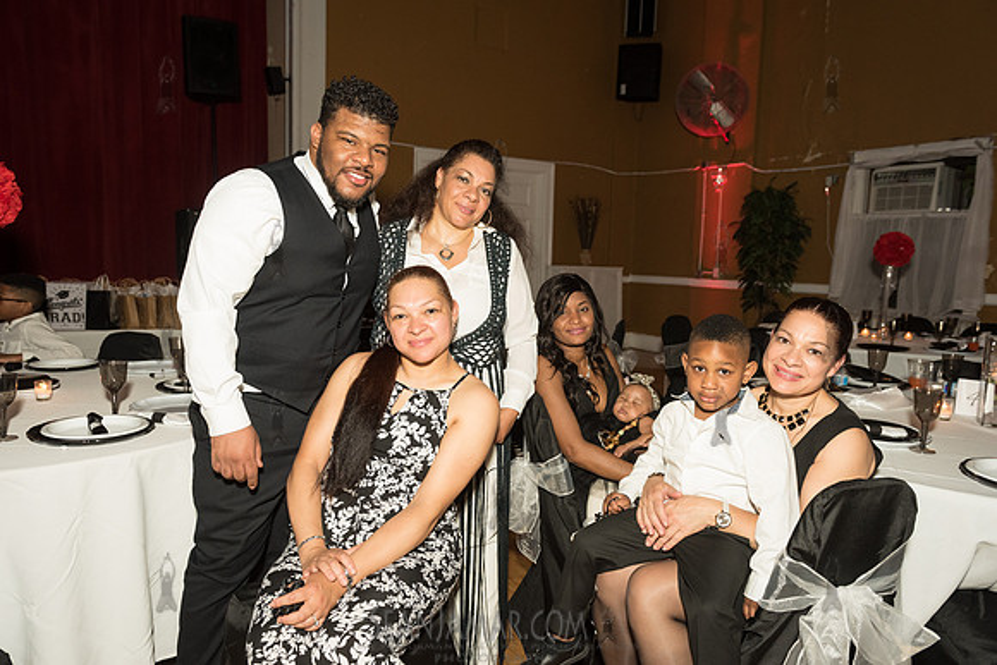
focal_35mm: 26
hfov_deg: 69.4
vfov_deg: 49.6
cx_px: 498
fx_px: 720
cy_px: 332
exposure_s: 1/200
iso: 2000
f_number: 4.5
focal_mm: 26
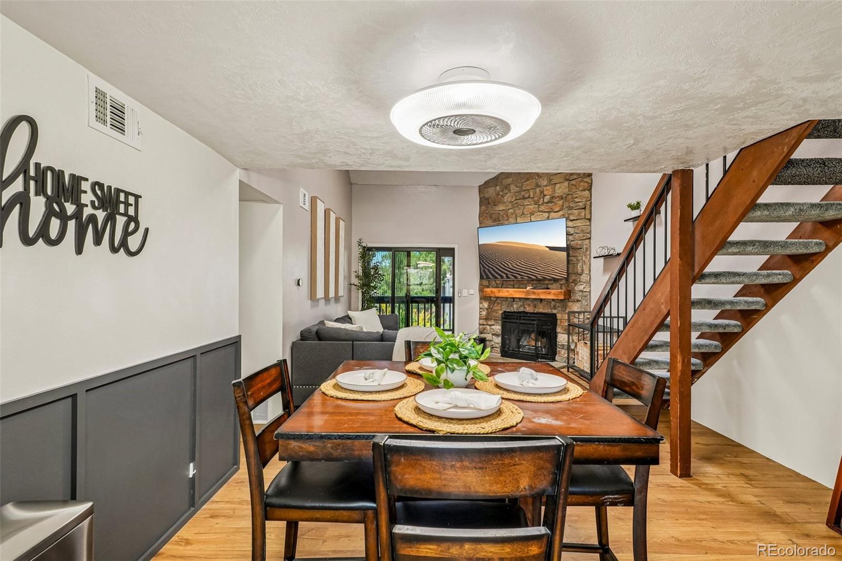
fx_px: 386
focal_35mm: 16
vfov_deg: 72.0
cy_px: 280
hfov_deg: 95.0
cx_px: 421
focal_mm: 11
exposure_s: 1/15
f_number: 8
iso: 500
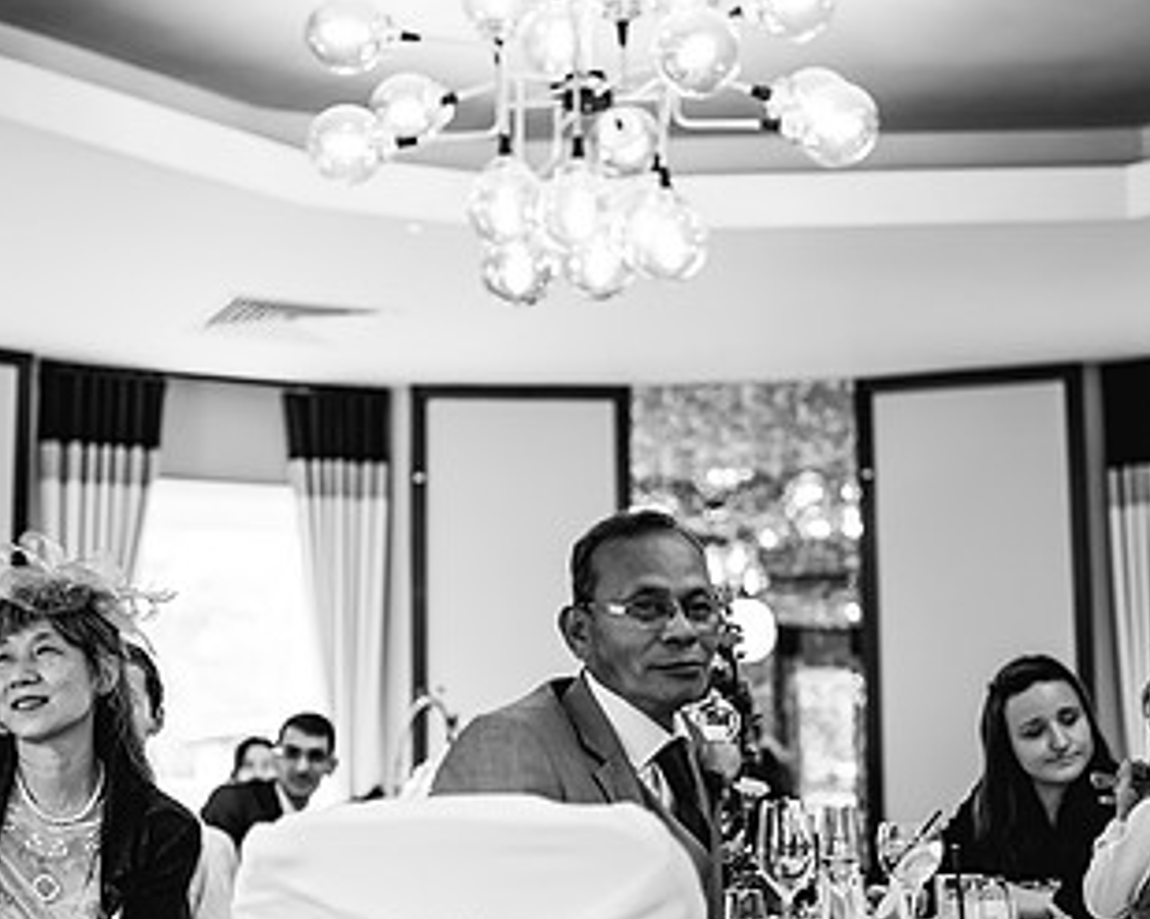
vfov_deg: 24.5
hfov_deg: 30.5
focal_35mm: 62
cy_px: 553
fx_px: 2110
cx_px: 525
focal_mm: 35
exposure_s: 1/250
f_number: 1.4
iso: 400
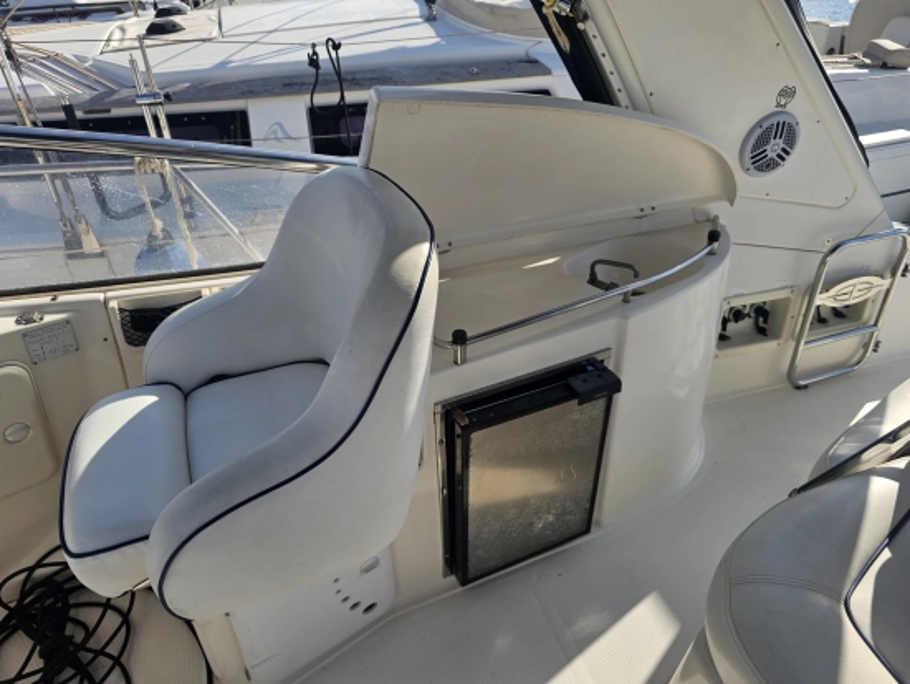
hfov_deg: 73.9
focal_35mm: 23
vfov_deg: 58.9
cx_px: 455
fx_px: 605
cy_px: 342
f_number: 1.7
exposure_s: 1/647
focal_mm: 6.3
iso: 10
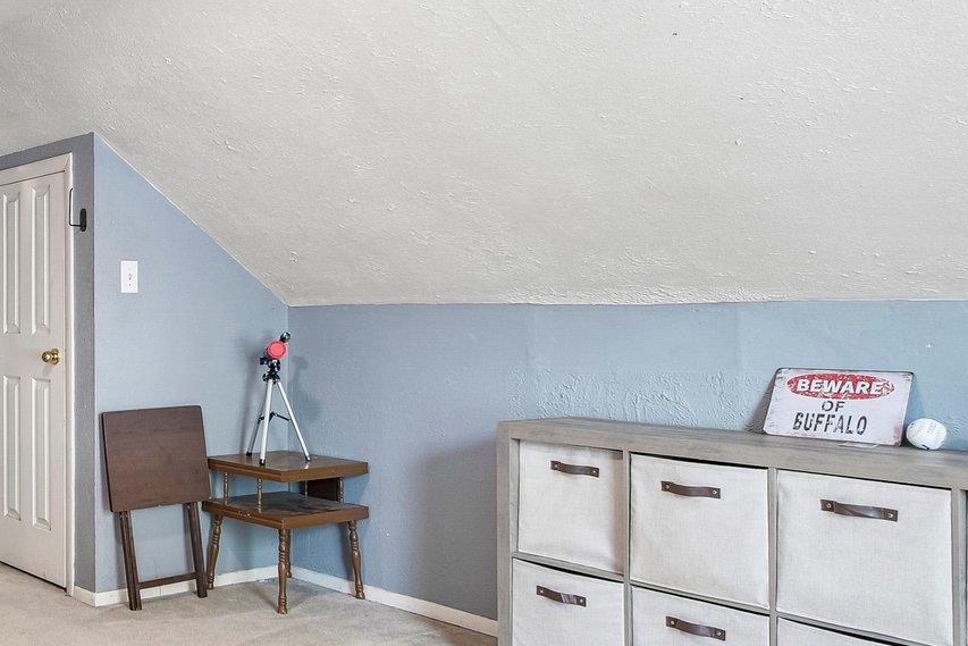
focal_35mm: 36
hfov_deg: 46.3
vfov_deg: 36.9
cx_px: 45
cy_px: 295
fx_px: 968
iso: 400
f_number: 8
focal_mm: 10
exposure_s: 1/4
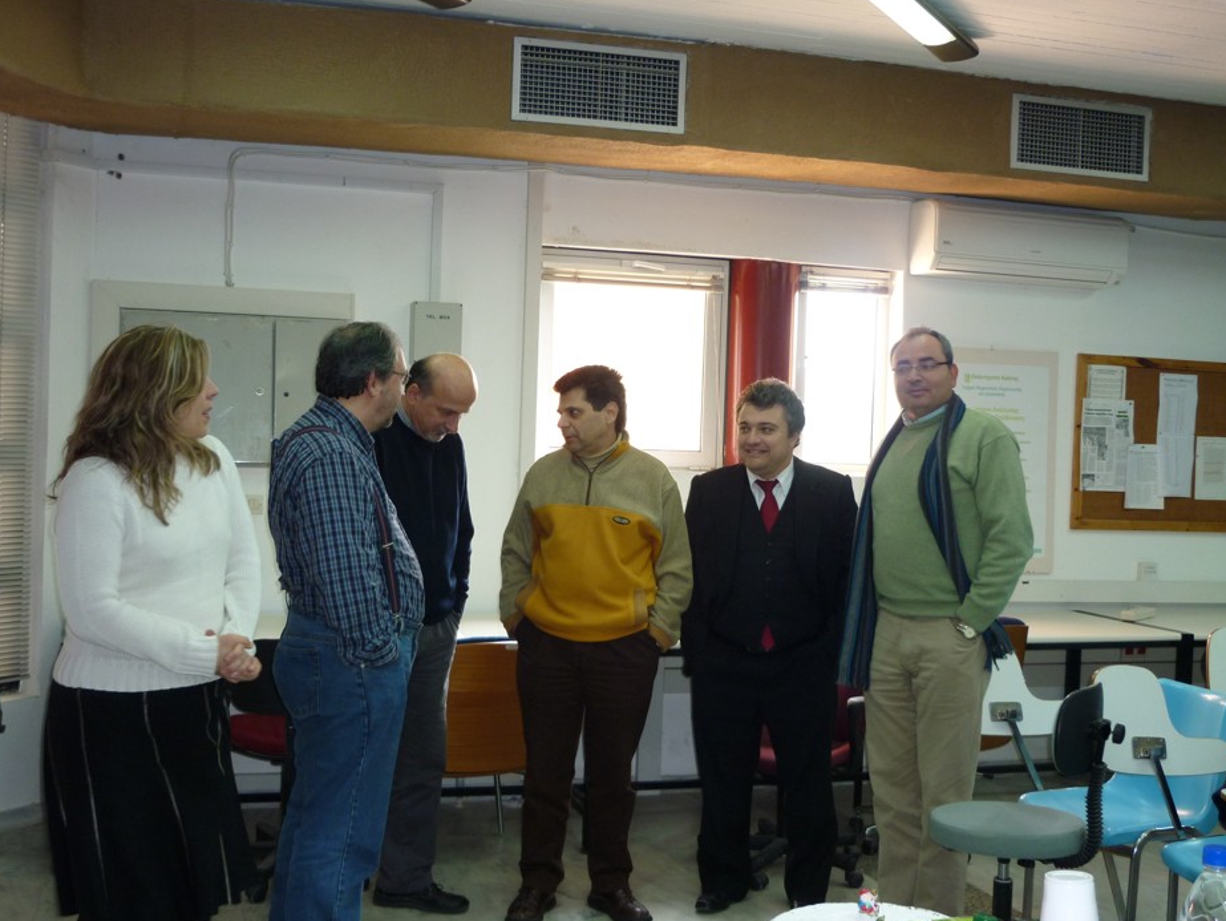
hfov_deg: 43.8
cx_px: 612
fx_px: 1524
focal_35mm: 43
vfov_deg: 33.6
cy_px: 464
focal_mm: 6.9
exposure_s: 1/30
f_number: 3
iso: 125
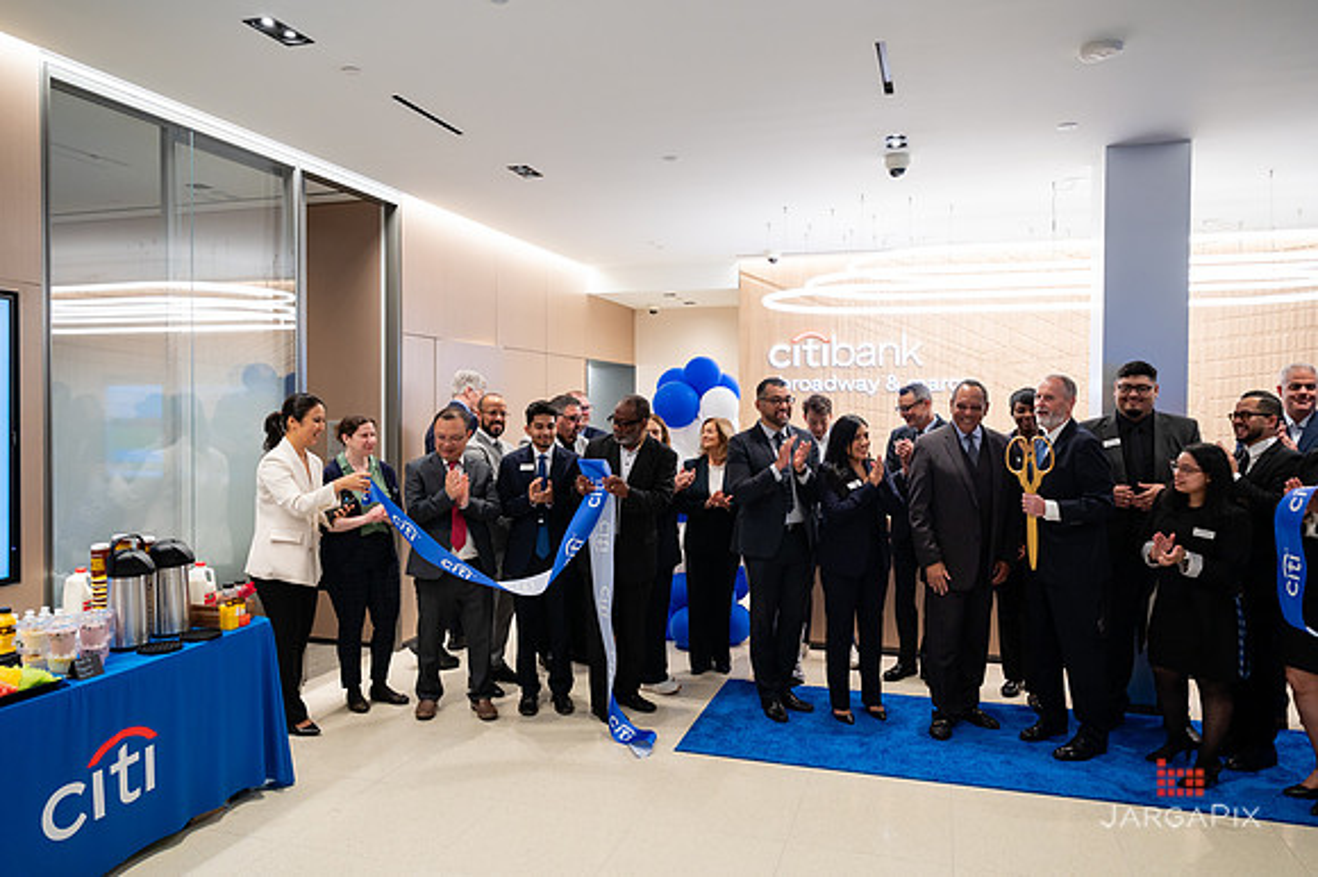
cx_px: 639
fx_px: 909
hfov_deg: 71.9
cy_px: 425
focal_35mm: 25
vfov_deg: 51.5
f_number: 4
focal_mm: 24
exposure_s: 1/160
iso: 400
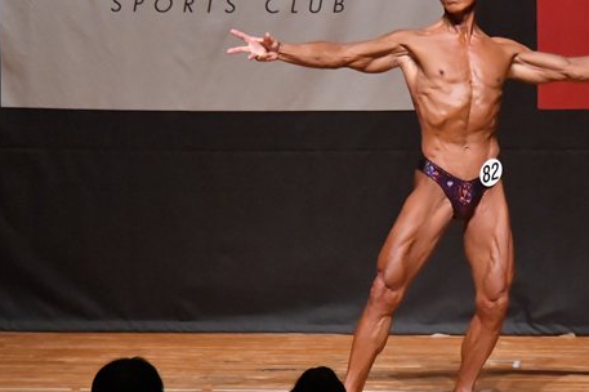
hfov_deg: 5.6
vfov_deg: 3.7
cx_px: 392
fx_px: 6016
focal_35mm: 368
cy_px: 188
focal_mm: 145
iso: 10000
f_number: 5.6
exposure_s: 1/400
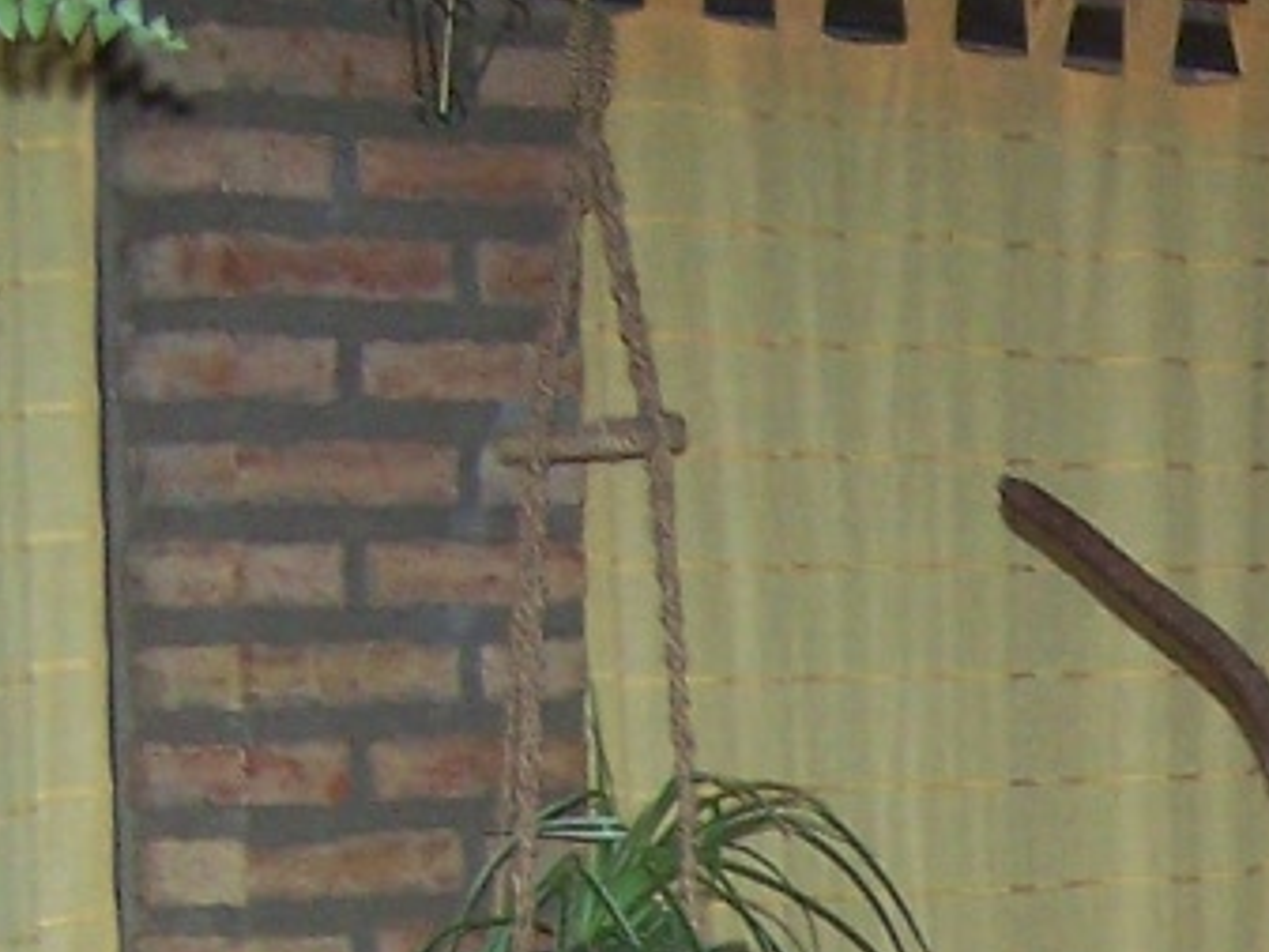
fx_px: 6418
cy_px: 1870
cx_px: 2297
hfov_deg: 10.6
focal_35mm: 175
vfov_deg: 8.1
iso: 140
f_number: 2.8
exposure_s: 1/60
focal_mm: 6.3
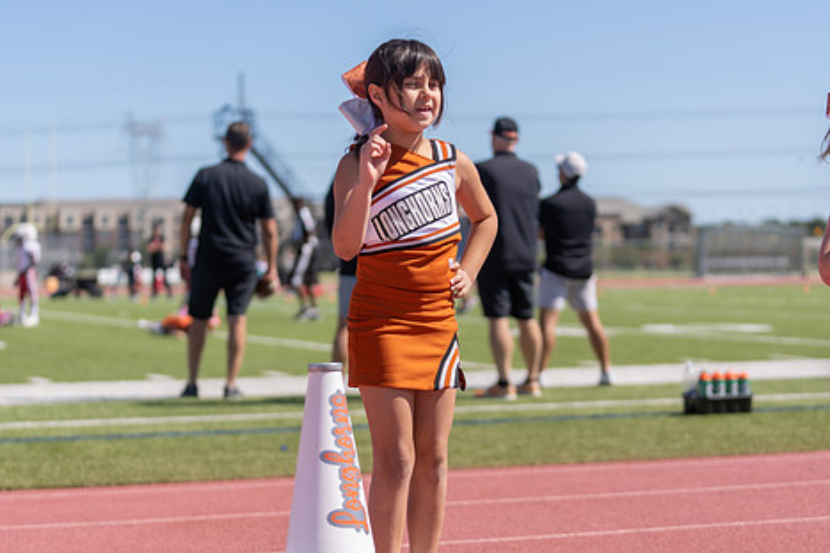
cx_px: 428
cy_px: 317
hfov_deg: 23.4
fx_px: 2005
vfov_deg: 15.7
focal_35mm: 87
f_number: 2.8
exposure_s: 1/1600
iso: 100
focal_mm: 70
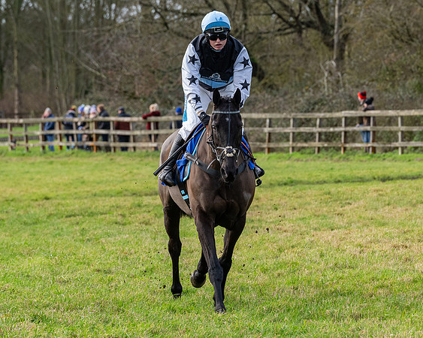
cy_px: 122
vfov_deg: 5.5
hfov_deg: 6.8
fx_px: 3539
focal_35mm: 283
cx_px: 258
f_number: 5
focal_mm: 130
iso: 800
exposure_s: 1/800
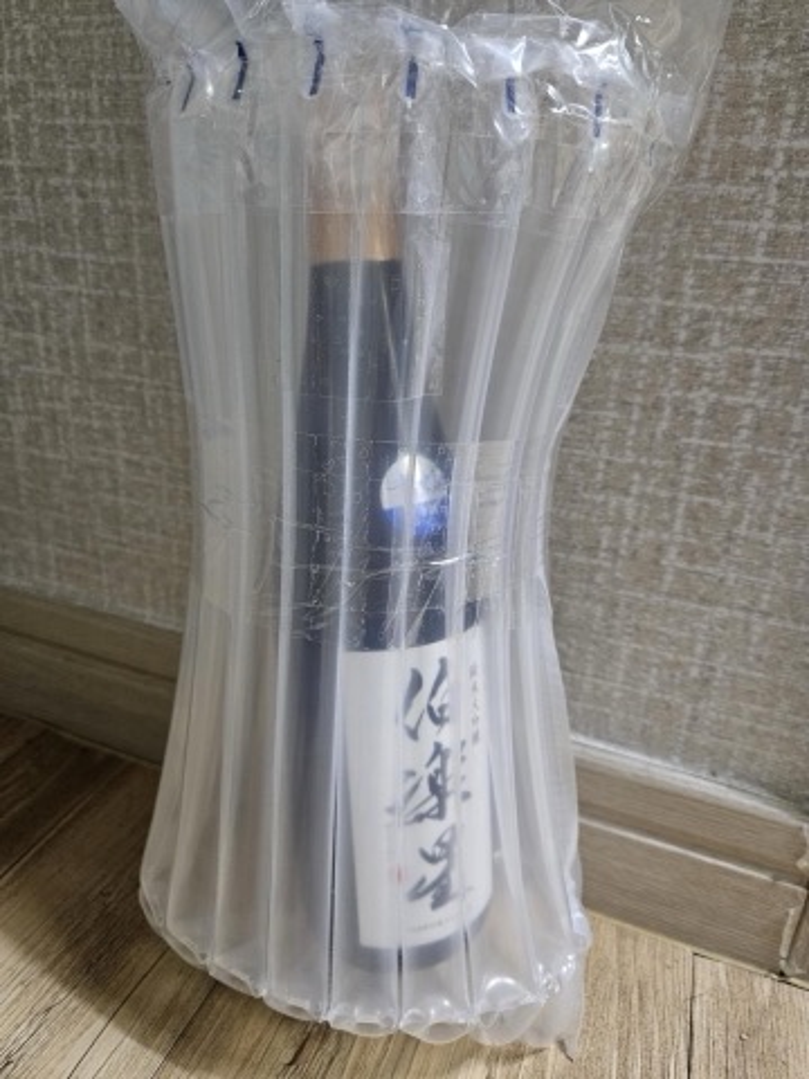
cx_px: 404
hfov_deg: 58.9
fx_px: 717
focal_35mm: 23
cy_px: 540
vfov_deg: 73.9
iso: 640
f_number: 1.8
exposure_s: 1/40
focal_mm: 5.4
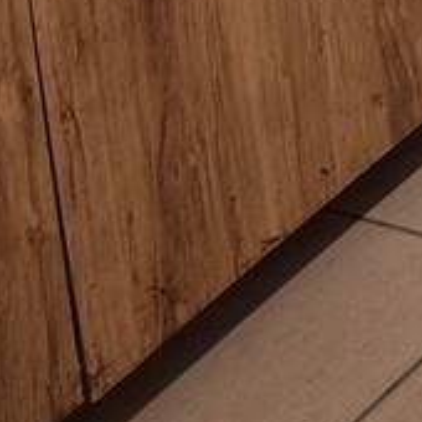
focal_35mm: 191
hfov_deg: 7.8
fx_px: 2634
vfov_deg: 7.5
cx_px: 1296
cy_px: -1050
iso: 160
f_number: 1.7
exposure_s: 1/120
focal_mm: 6.3
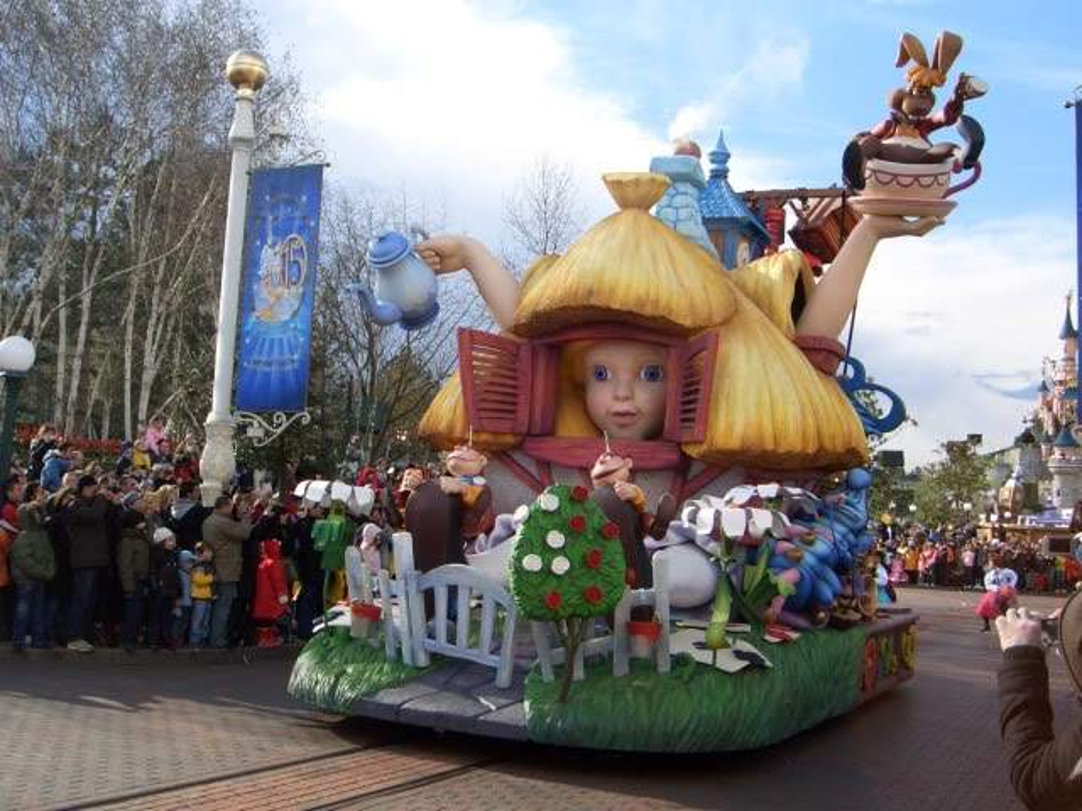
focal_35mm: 39
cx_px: 541
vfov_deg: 36.8
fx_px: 1219
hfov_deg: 47.9
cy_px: 406
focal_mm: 8
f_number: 4.8
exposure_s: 1/200
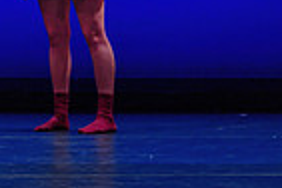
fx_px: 1606
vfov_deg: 6.7
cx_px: -238
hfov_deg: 9.5
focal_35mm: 205
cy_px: -43
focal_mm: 50
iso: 2500
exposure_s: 1/250
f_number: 2.8
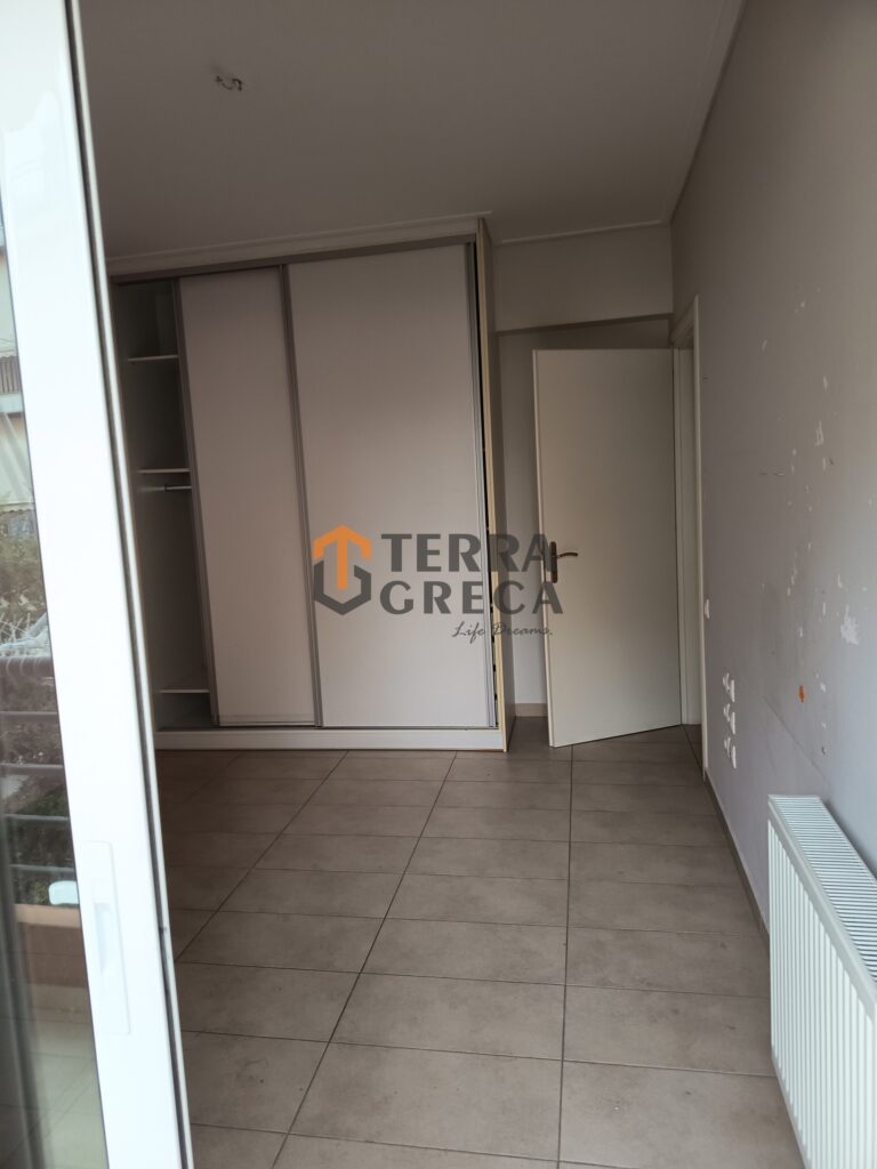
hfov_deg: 56.8
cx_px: 438
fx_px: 811
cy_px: 584
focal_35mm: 24
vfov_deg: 71.6
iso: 212
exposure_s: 1/100
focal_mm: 5.27
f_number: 1.7
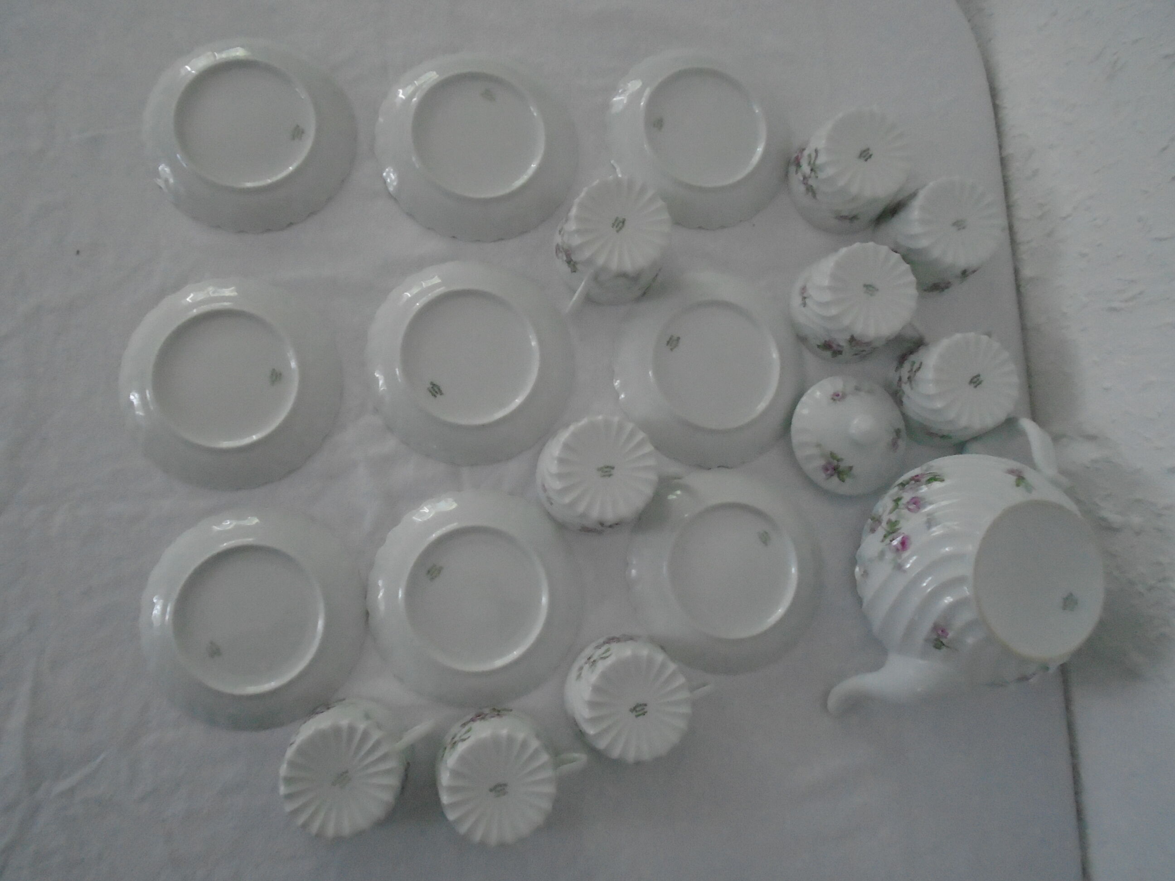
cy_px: 440
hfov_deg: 67.3
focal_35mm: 26
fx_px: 883
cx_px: 588
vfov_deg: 53.1
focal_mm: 4.6
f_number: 3.2
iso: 800
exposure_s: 1/125
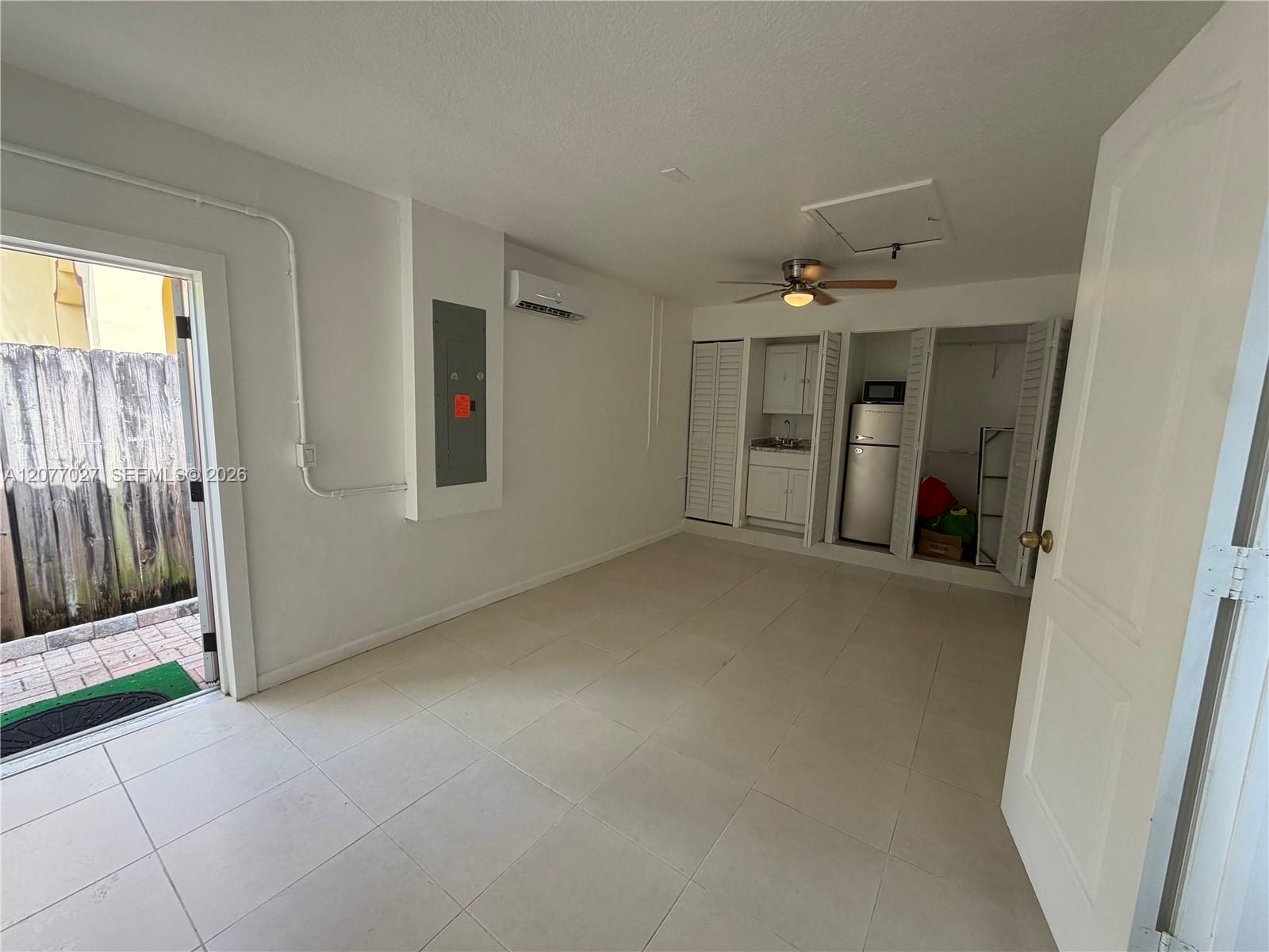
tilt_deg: -6.3
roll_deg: -1.3
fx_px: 513
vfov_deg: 85.7
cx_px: 634
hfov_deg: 102.1
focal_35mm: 14
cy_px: 476
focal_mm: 2.22
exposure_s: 1/121
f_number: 2.2
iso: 100
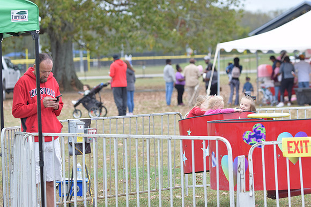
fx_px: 1361
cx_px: 156
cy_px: 104
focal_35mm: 158
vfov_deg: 8.7
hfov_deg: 13.0
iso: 200
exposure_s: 1/640
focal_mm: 105
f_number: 2.8
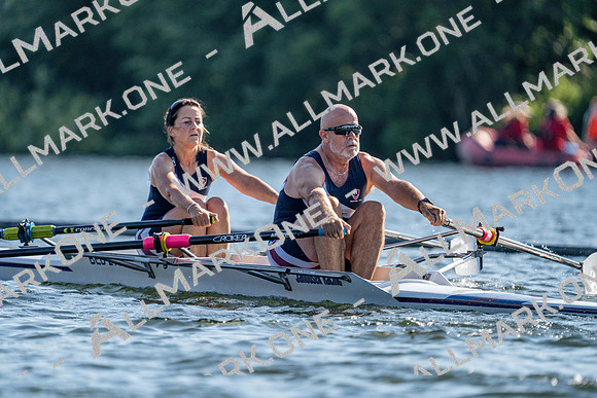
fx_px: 9272
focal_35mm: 559
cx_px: 298
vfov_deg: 2.5
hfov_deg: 3.7
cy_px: 199
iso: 400
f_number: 6.3
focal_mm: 559
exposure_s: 1/1600
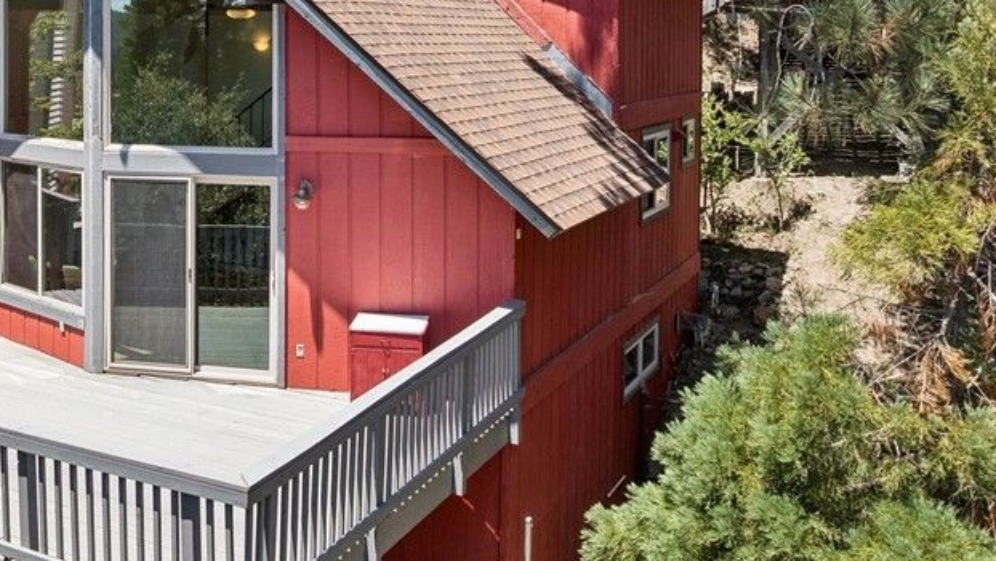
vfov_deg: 27.0
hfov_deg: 45.7
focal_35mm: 43
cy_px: 85
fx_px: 1136
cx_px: 250
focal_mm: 12.3
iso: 100
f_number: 2.8
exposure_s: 1/40
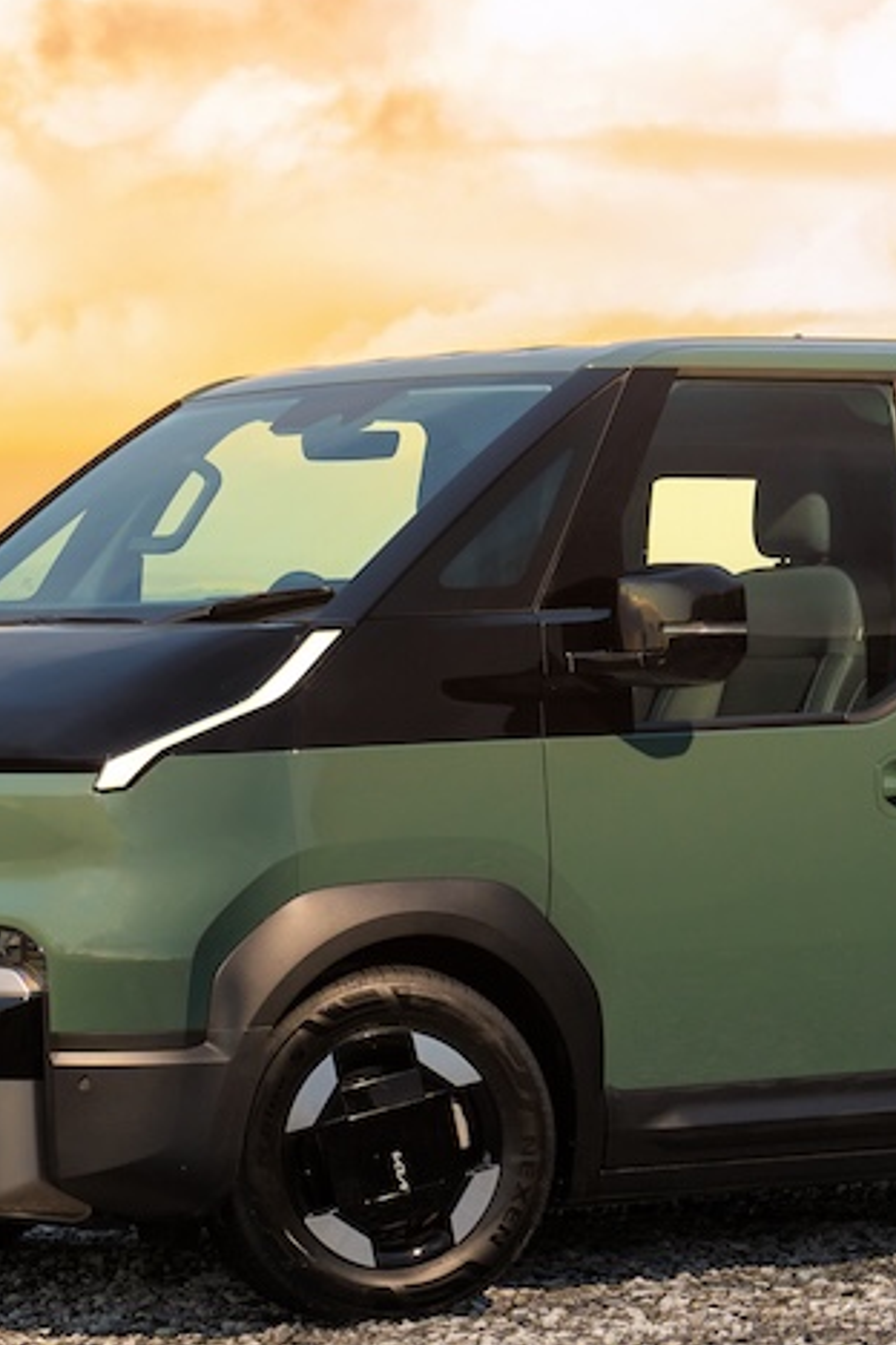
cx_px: 681
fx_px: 5749
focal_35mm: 154
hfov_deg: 8.9
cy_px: 744
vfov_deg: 13.3
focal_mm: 60
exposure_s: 1/50
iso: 400
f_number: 7.1
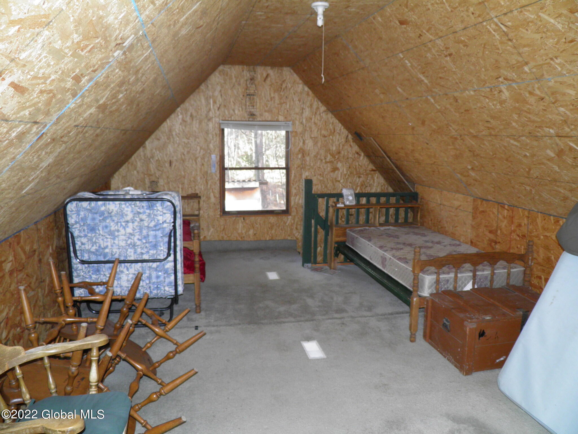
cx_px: 289
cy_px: 217
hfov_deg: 63.4
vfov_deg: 49.7
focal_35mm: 28
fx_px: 468
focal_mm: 4.9
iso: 100
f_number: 2.8
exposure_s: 1/30
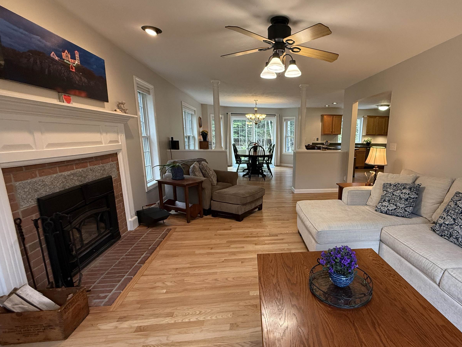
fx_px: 240
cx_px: 283
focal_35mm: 18
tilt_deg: -11.5
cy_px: 186
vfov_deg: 71.5
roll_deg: -1.1
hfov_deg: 86.3
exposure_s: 1/120
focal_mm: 2.22
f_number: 2.2
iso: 320
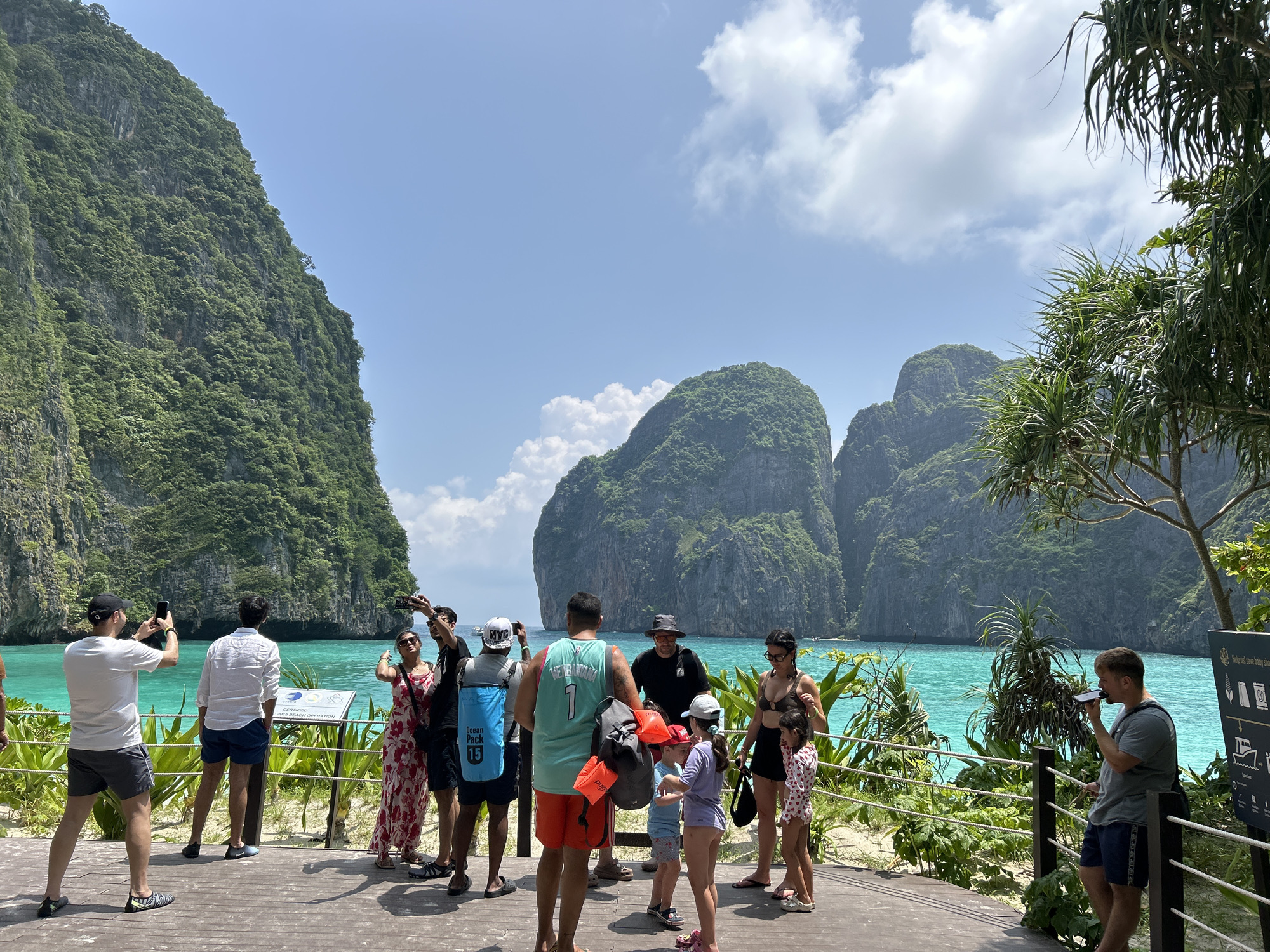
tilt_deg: +8.2
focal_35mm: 26
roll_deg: -0.3
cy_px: 476
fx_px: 954
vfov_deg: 53.1
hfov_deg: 67.3
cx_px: 635
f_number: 1.5
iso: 50
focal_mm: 5.7
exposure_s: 1/4831
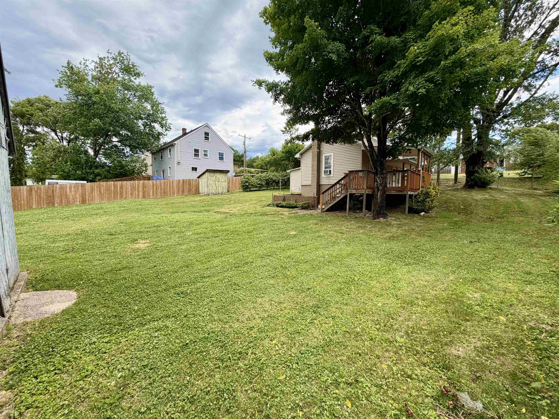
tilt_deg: -3.8
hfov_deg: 102.1
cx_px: 280
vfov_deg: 85.7
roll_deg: +0.6
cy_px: 210
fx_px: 226
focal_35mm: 14
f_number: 2.2
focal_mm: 2.22
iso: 40
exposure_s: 1/540
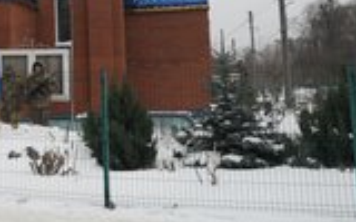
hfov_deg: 29.0
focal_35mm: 61
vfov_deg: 20.5
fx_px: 592
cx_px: -69
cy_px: -12
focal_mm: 24
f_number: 2.8
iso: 125
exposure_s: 1/125
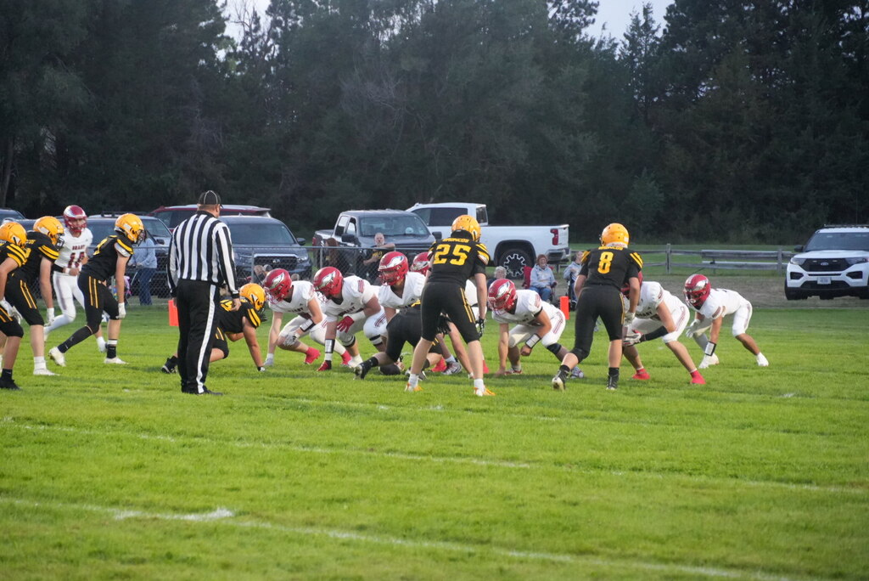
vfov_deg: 9.2
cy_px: 290
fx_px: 3623
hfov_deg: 13.7
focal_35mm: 150
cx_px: 434
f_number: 5.6
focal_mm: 100
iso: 5000
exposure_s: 1/160
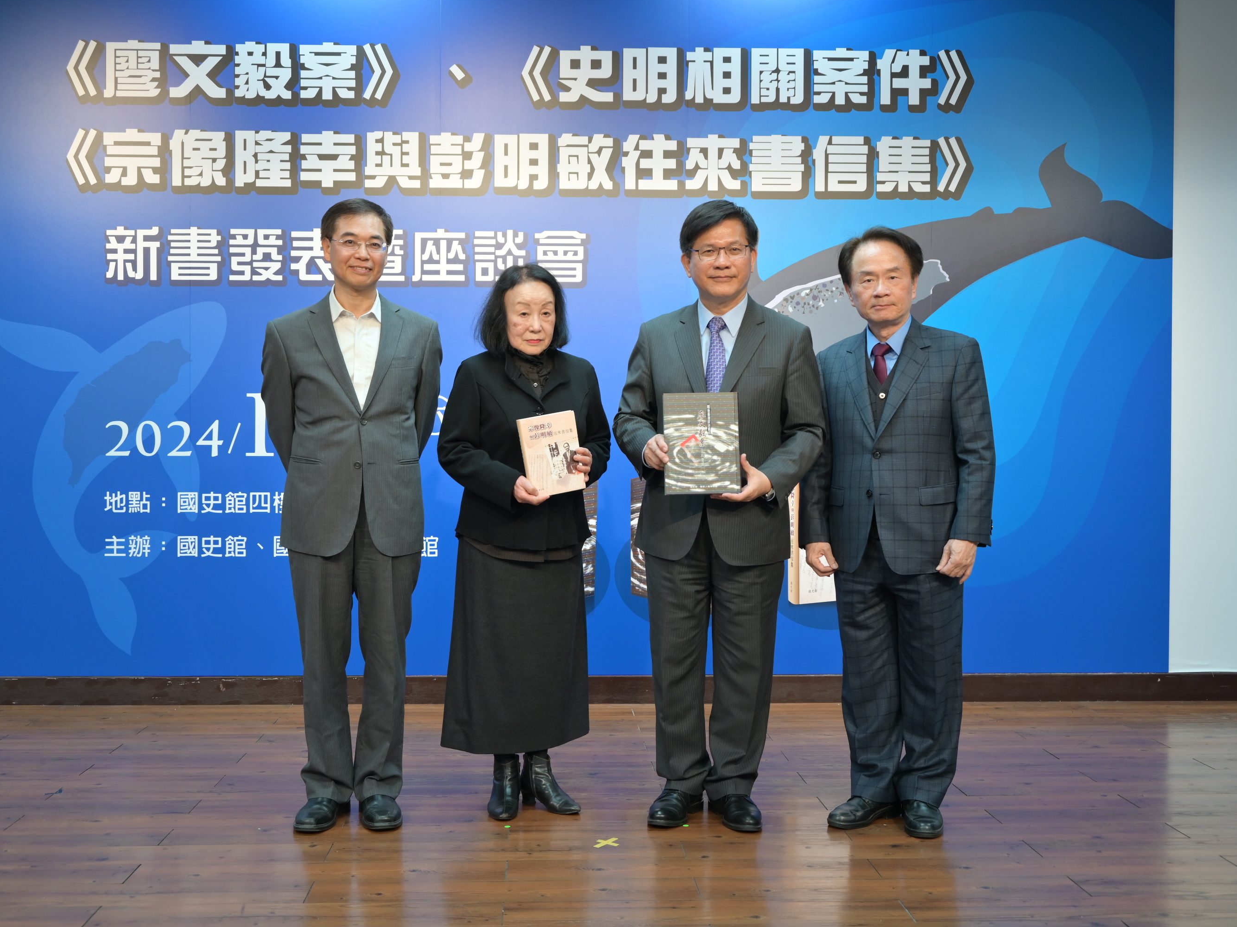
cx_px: 587
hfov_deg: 50.1
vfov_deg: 38.7
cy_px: 464
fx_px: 1322
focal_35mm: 37
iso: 450
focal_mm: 34
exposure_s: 1/40
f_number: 4.8
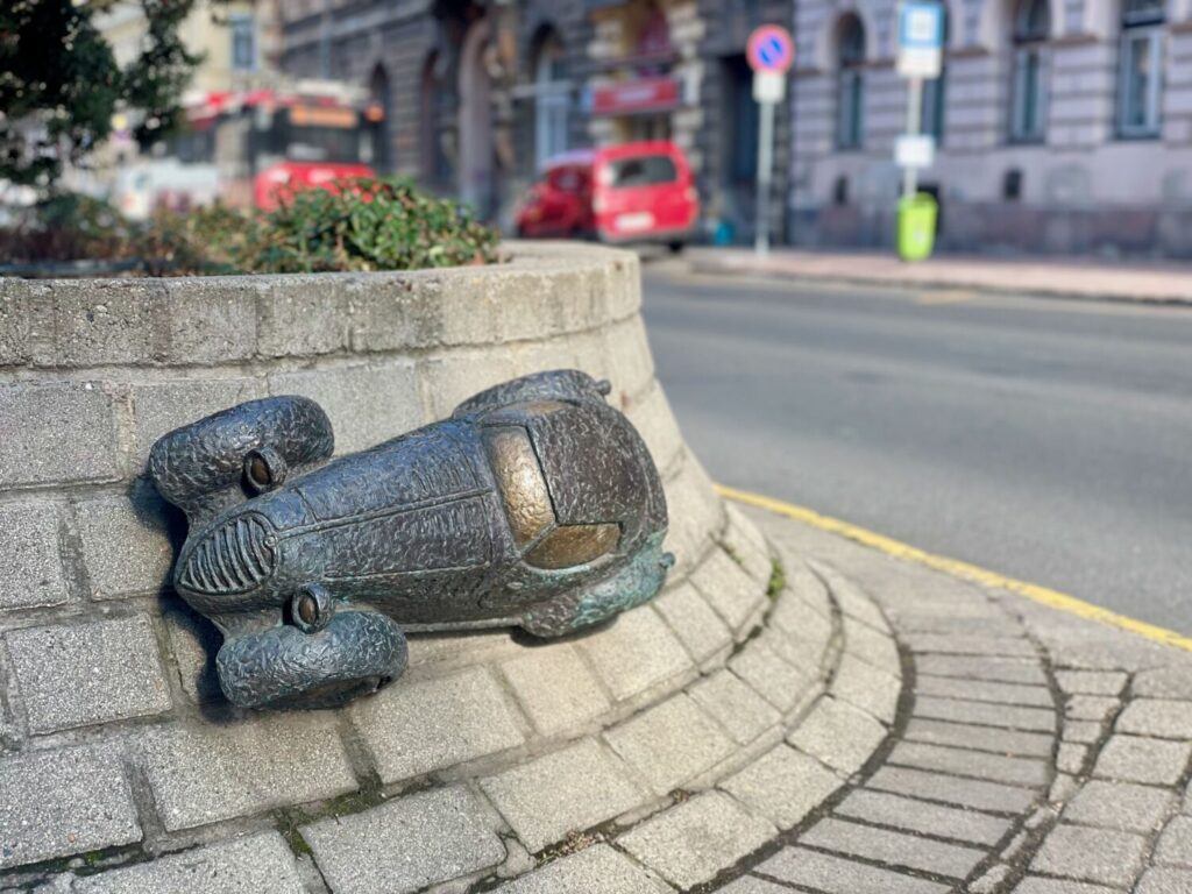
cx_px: 596
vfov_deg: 28.0
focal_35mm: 52
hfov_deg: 36.8
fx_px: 1791
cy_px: 447
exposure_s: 1/168
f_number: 2
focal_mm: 6
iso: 25
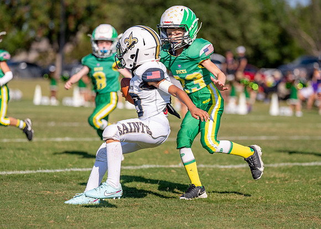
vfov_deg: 9.1
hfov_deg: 12.7
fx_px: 1444
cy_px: 99
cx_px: 168
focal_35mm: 158
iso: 250
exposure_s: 1/8000
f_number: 2.8
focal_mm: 129
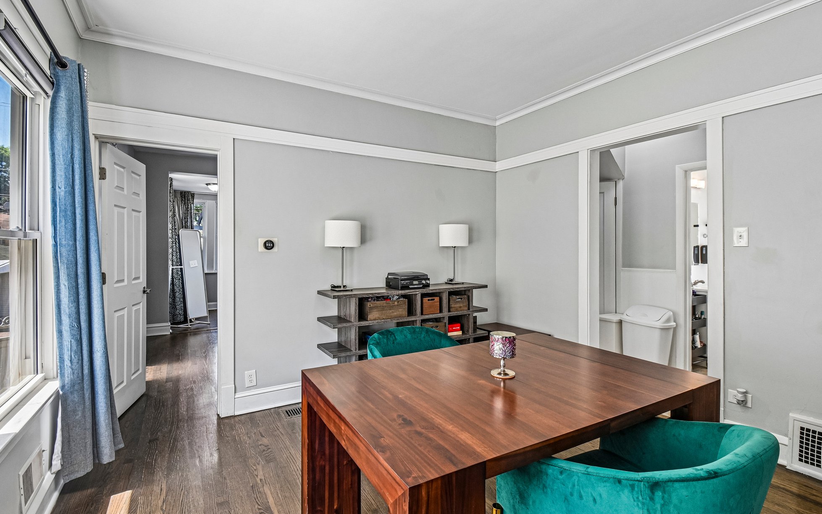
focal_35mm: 16
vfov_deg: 71.3
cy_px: 258
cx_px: 403
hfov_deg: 97.8
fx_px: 358
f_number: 8
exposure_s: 1/15
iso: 160
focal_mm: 10
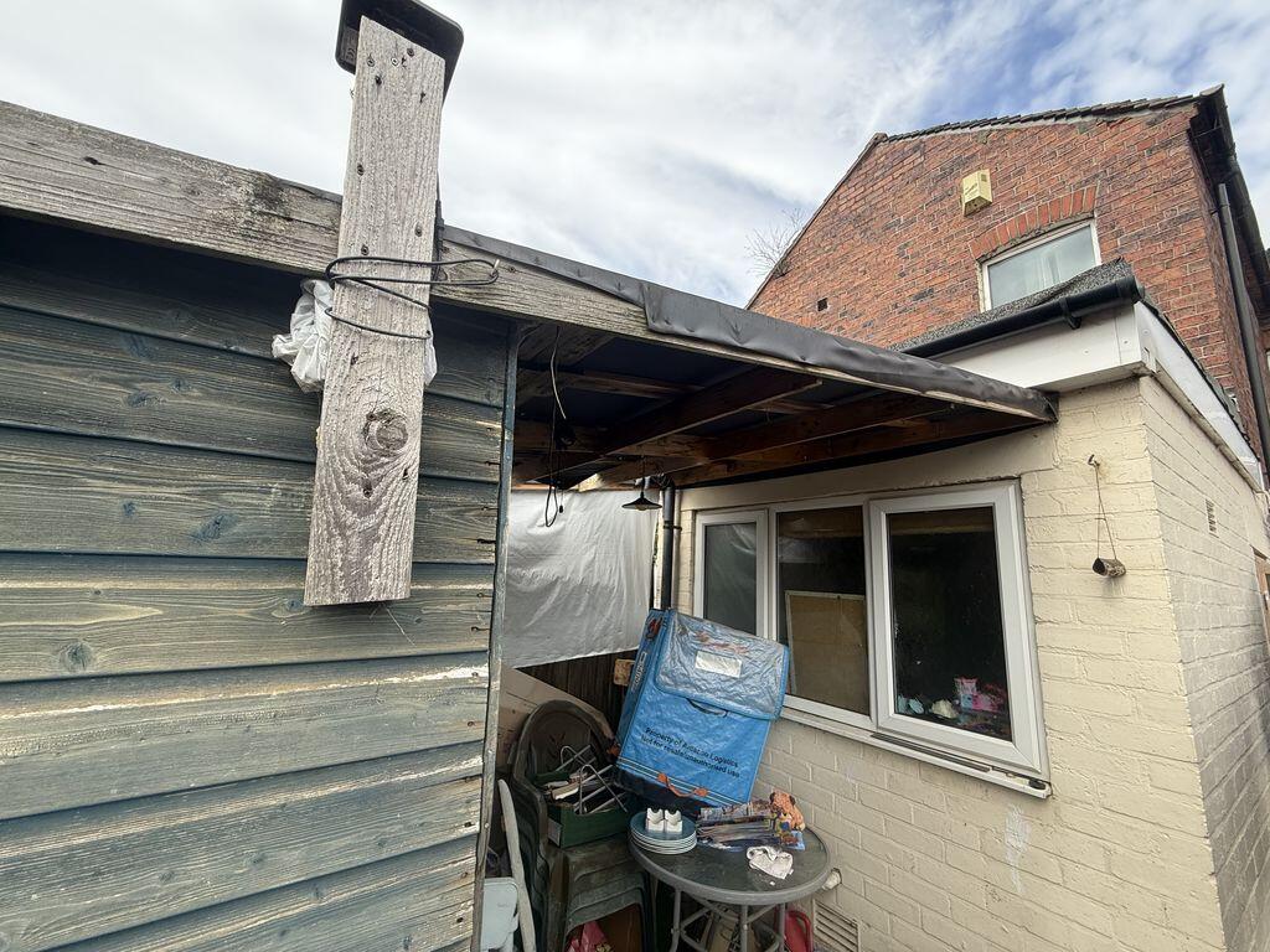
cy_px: 476
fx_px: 514
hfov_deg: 102.1
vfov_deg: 85.7
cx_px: 635
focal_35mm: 14
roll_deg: -3.6
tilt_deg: +12.4
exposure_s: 1/475
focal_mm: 2.22
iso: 64
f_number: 2.2
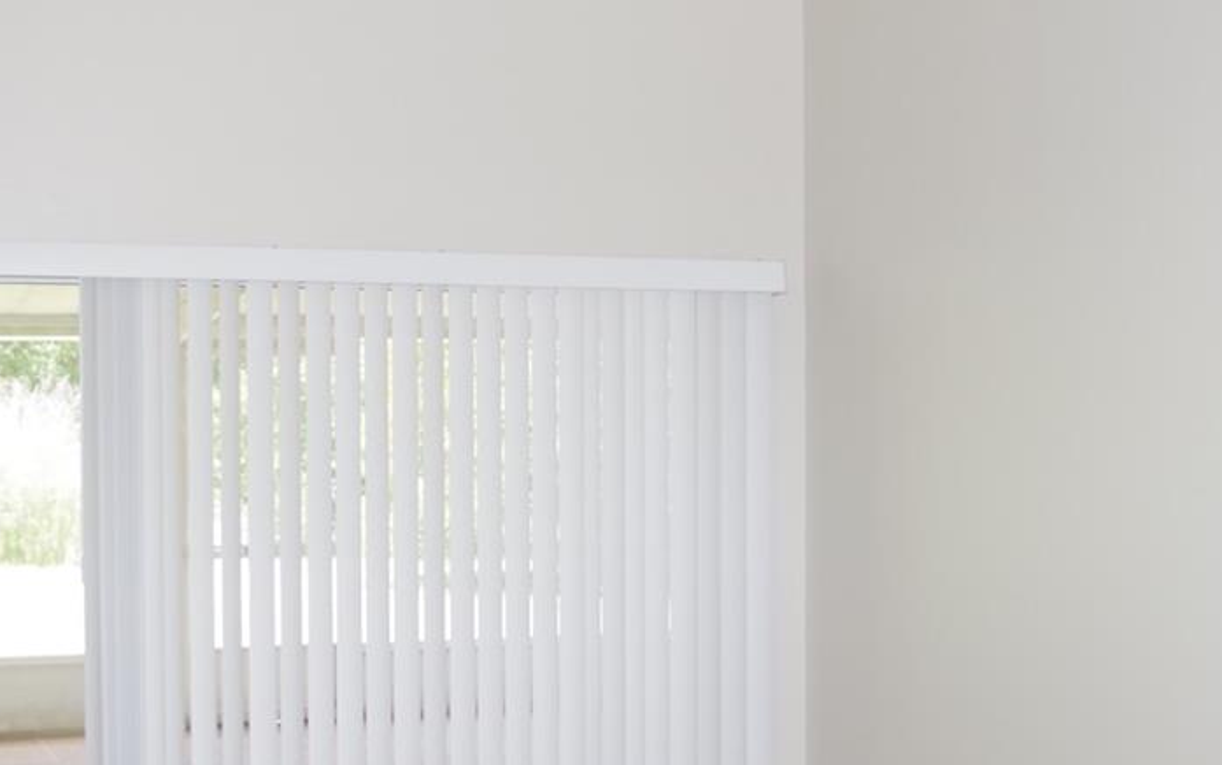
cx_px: 617
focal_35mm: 63
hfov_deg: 32.5
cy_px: 448
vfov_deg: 20.6
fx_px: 2099
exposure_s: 1/100
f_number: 3.5
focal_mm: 18
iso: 400
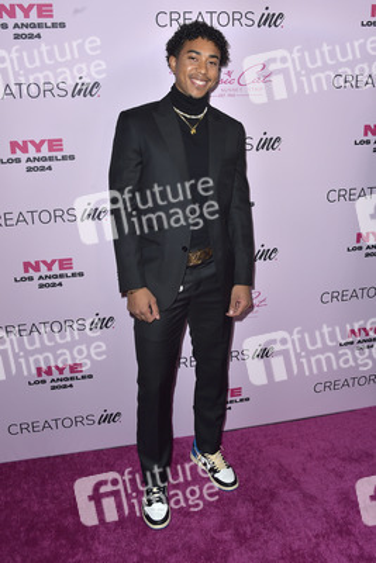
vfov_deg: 58.7
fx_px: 501
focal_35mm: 32
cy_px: 282
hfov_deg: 41.1
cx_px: 188
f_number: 7.1
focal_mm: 32
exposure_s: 1/250
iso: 200
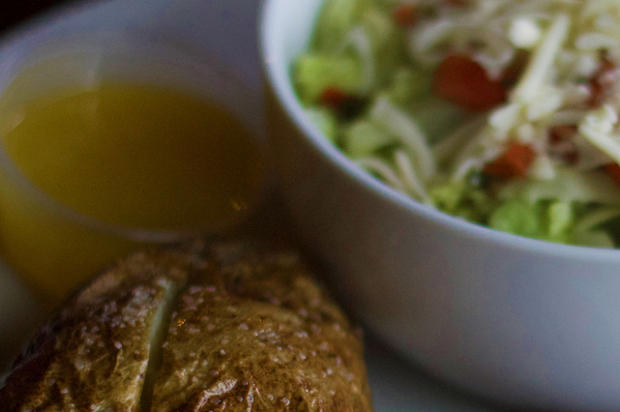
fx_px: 3269
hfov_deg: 10.8
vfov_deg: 7.2
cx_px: 598
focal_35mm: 190
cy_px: 340
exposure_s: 1/800
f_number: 1.8
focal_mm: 50
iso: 800
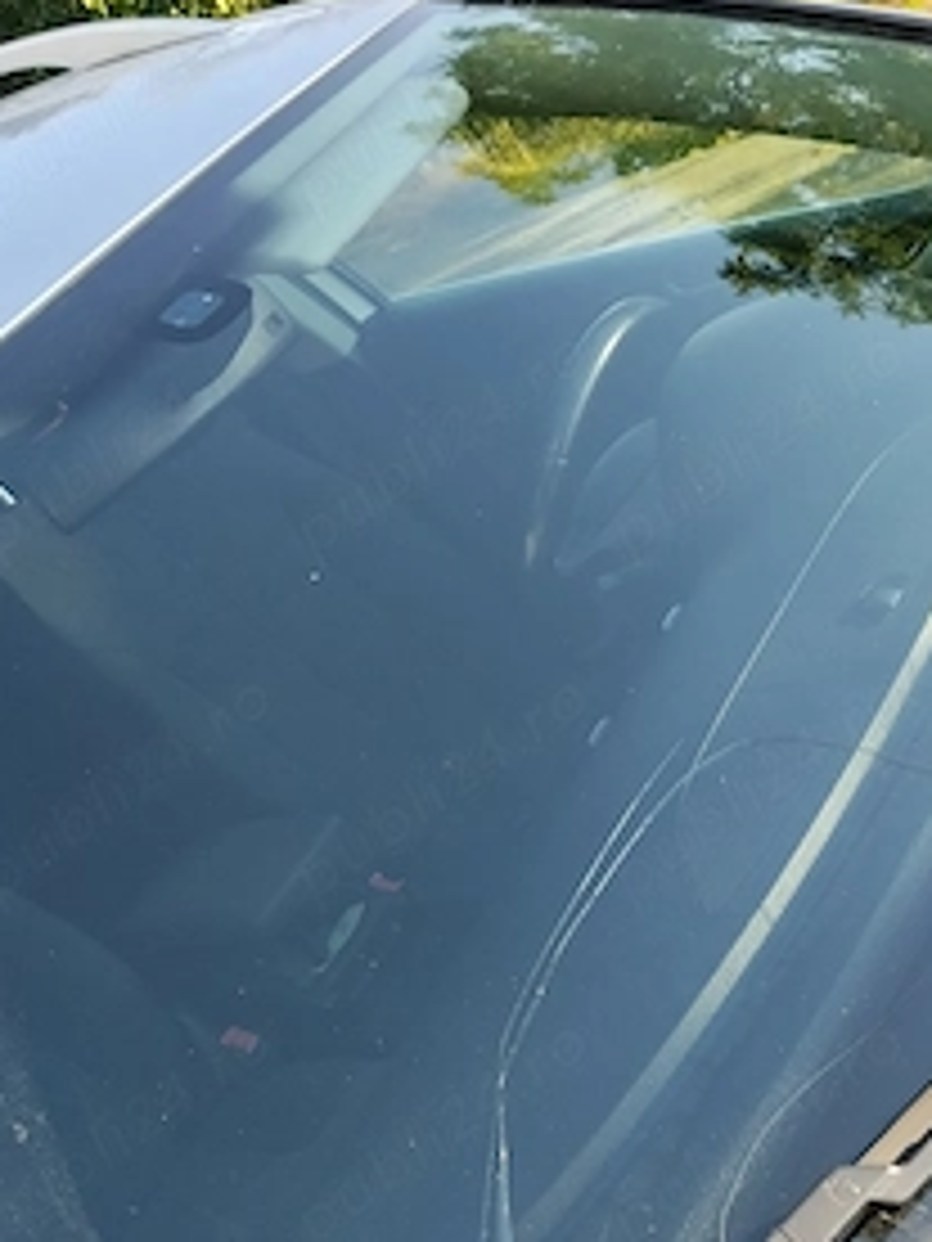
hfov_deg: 34.1
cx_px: 599
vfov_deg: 43.9
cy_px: 864
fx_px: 1508
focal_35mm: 42
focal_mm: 4.22
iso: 50
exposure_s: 1/264
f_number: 1.8
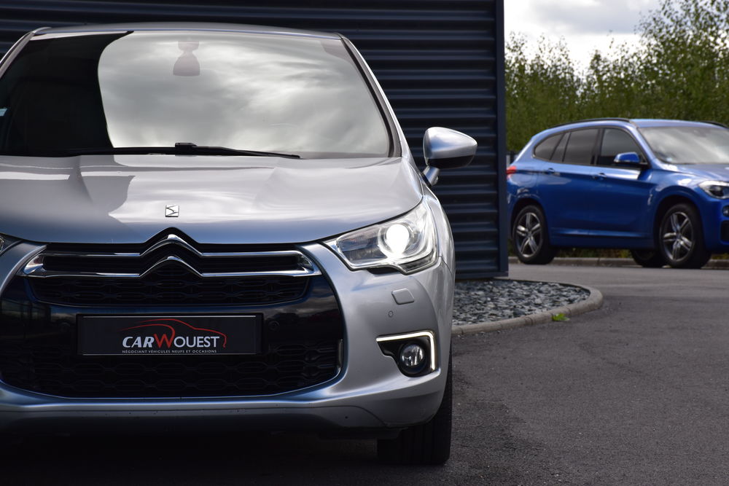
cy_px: 243
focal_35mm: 128
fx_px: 2582
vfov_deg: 10.8
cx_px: 364
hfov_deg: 16.1
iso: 400
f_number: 10
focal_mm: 85
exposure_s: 1/320
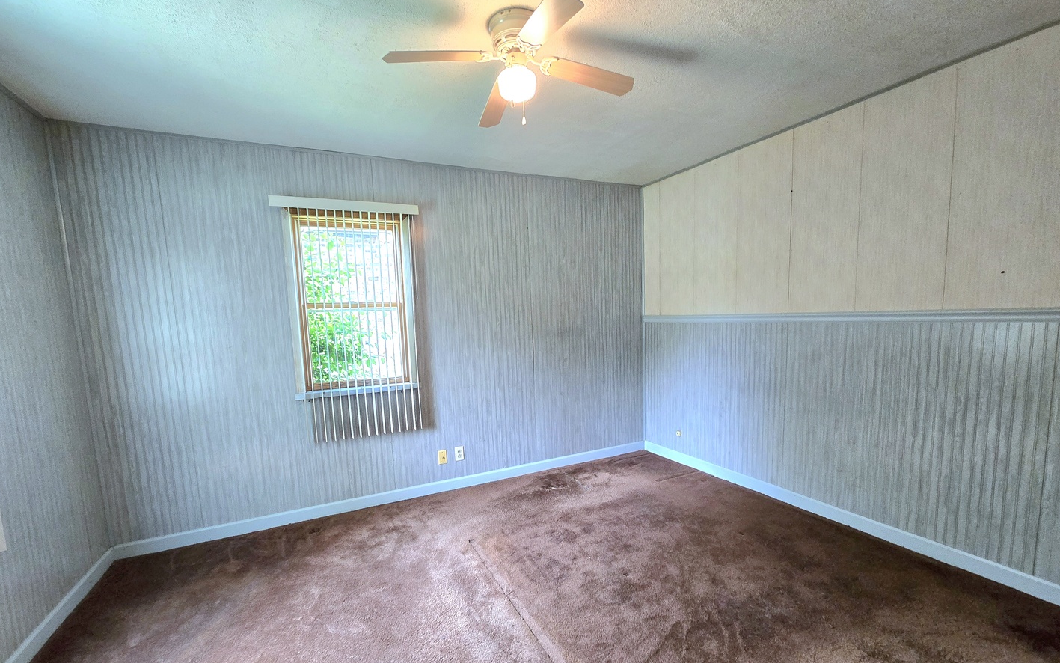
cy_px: 361
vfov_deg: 78.5
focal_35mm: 14
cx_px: 533
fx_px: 404
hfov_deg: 105.3
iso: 400
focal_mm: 2.2
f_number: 2.2
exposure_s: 1/60.2
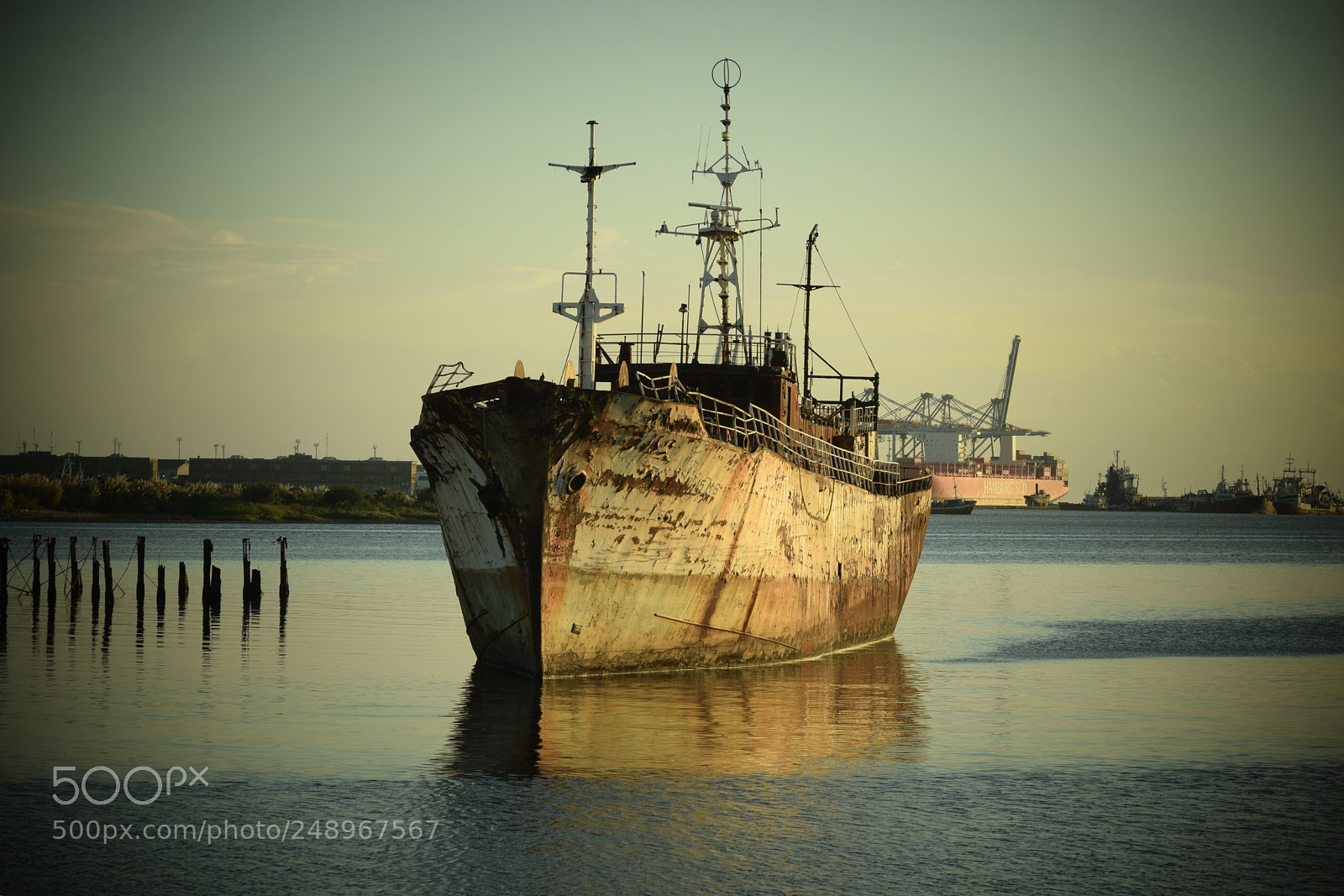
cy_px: 448
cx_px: 672
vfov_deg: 12.2
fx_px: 4200
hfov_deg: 18.2
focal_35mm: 112
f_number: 9
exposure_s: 1/320
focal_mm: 75
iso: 200
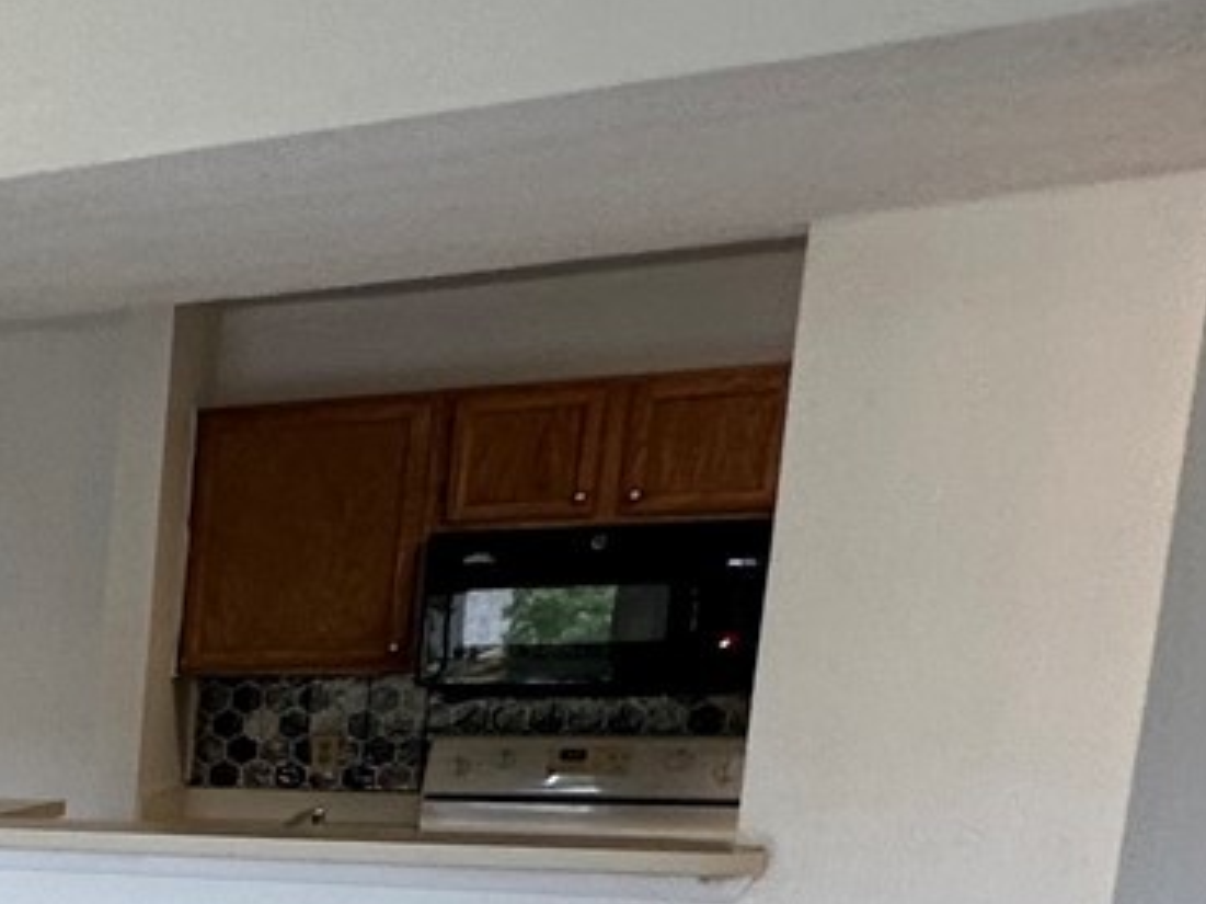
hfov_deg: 21.0
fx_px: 2125
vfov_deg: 22.5
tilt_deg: -9.4
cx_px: -983
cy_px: 1026
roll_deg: +0.0
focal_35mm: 61
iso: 160
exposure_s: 1/120
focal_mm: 2.22
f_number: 2.2
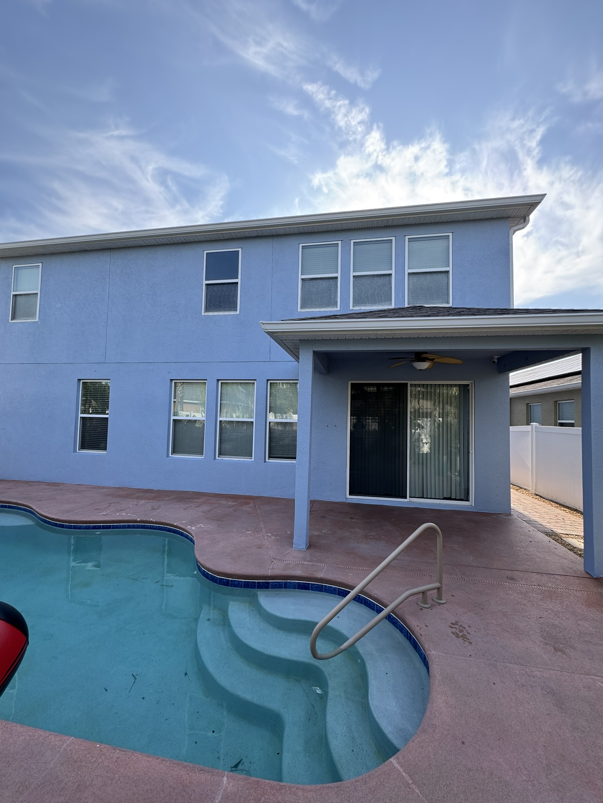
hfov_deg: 85.7
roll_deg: -1.6
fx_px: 325
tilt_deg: +2.7
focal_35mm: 14
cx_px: 302
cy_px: 402
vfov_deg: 102.1
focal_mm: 2.22
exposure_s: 1/257
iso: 40
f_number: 2.2
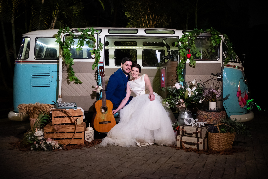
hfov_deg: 53.9
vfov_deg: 37.4
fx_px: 264
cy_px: 89
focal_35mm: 35
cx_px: 134
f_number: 2.5
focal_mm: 23
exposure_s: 1/125
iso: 2500
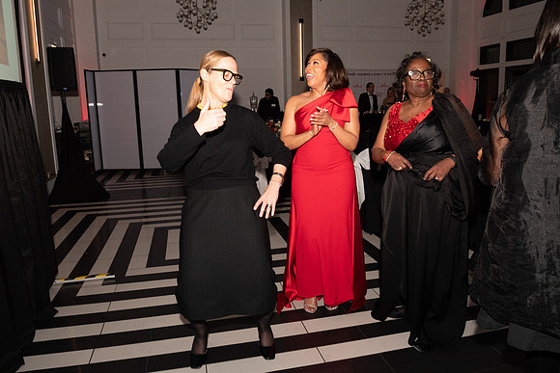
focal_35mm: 27
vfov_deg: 48.0
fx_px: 420
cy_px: 186
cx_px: 280
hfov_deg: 67.4
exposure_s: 1/125
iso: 2500
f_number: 8
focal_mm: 18
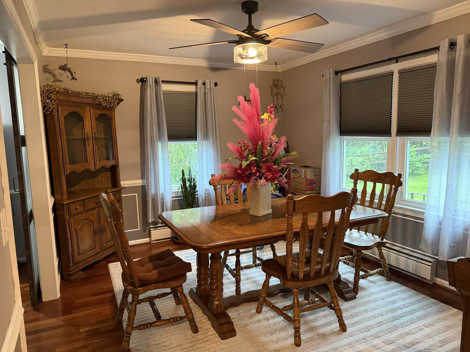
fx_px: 326
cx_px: 235
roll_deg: +2.4
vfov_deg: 56.8
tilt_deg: -8.2
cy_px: 176
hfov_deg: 71.6
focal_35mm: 24
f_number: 1.78
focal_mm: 6.76
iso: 640
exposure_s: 1/60
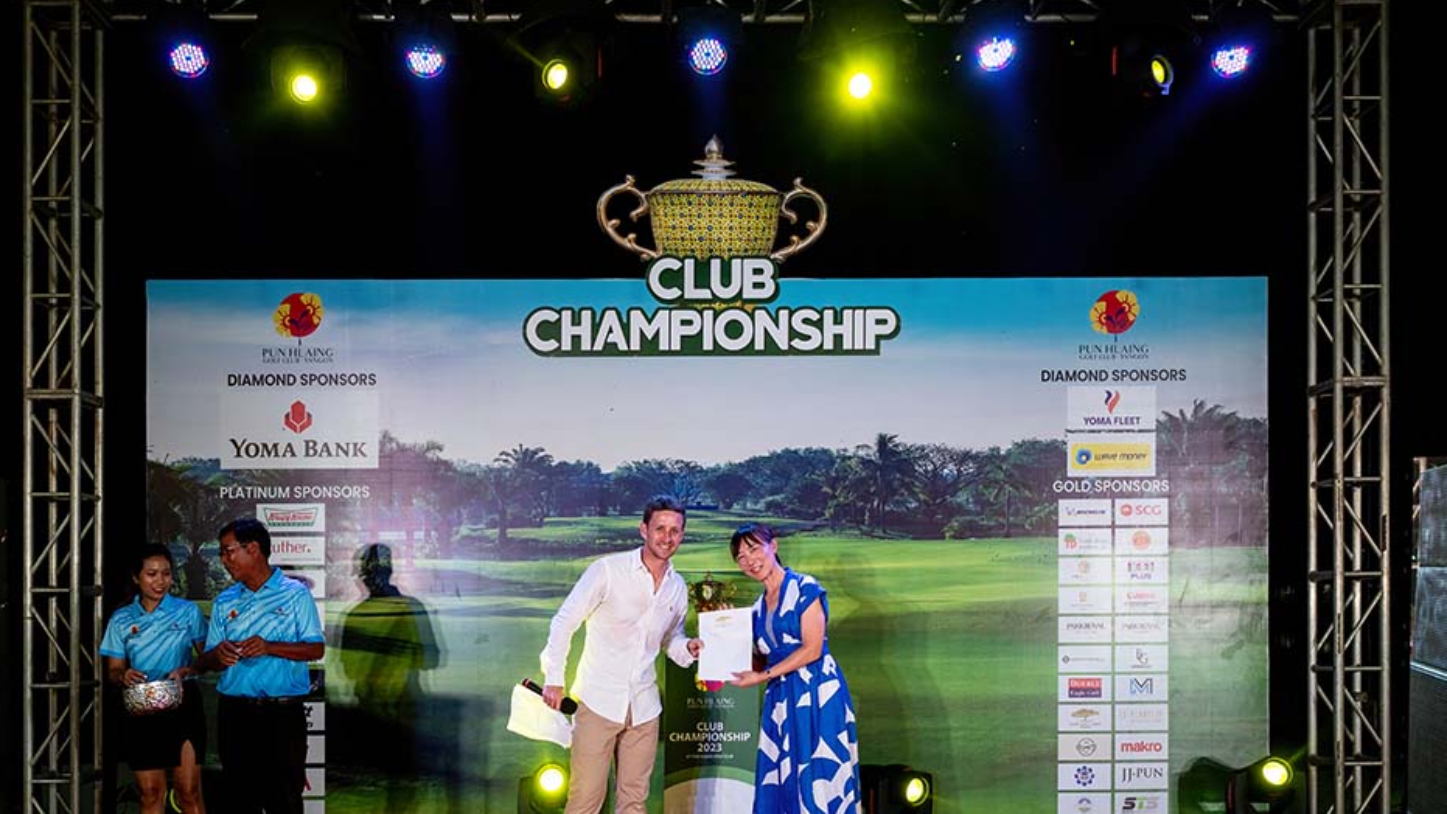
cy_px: 492
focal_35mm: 28
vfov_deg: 41.9
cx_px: 713
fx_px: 1057
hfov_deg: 68.8
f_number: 4
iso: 320
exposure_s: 1/200
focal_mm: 25.5
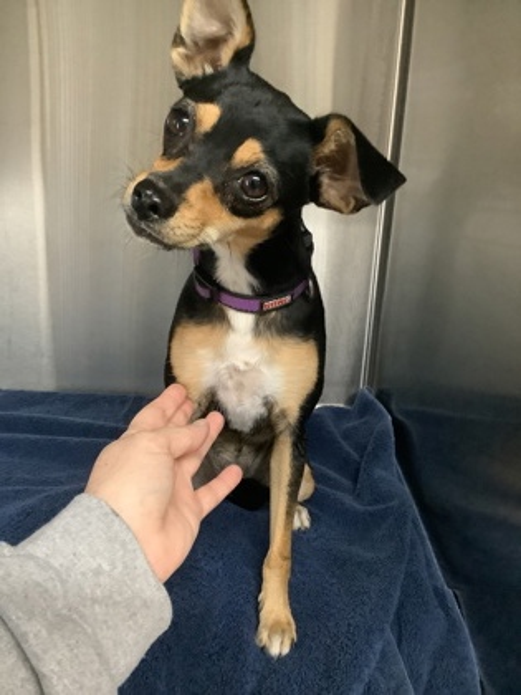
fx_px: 622
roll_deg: -1.0
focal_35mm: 31
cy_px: 348
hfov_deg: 45.4
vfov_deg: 58.4
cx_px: 260
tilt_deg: -18.1
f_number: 2.4
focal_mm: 3.3
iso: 640
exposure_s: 1/30
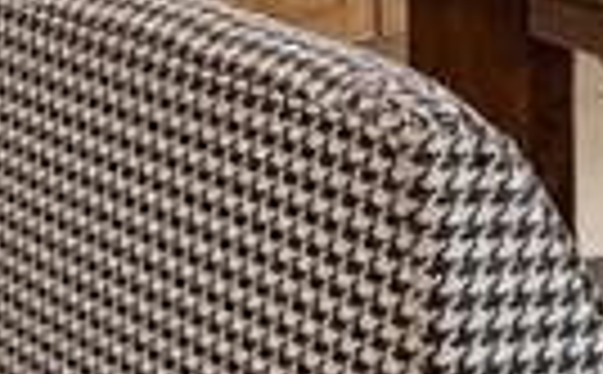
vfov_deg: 9.4
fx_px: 2049
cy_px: -487
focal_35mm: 125
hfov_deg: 16.7
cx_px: 346
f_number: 8
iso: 160
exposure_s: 1/17
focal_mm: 10.5
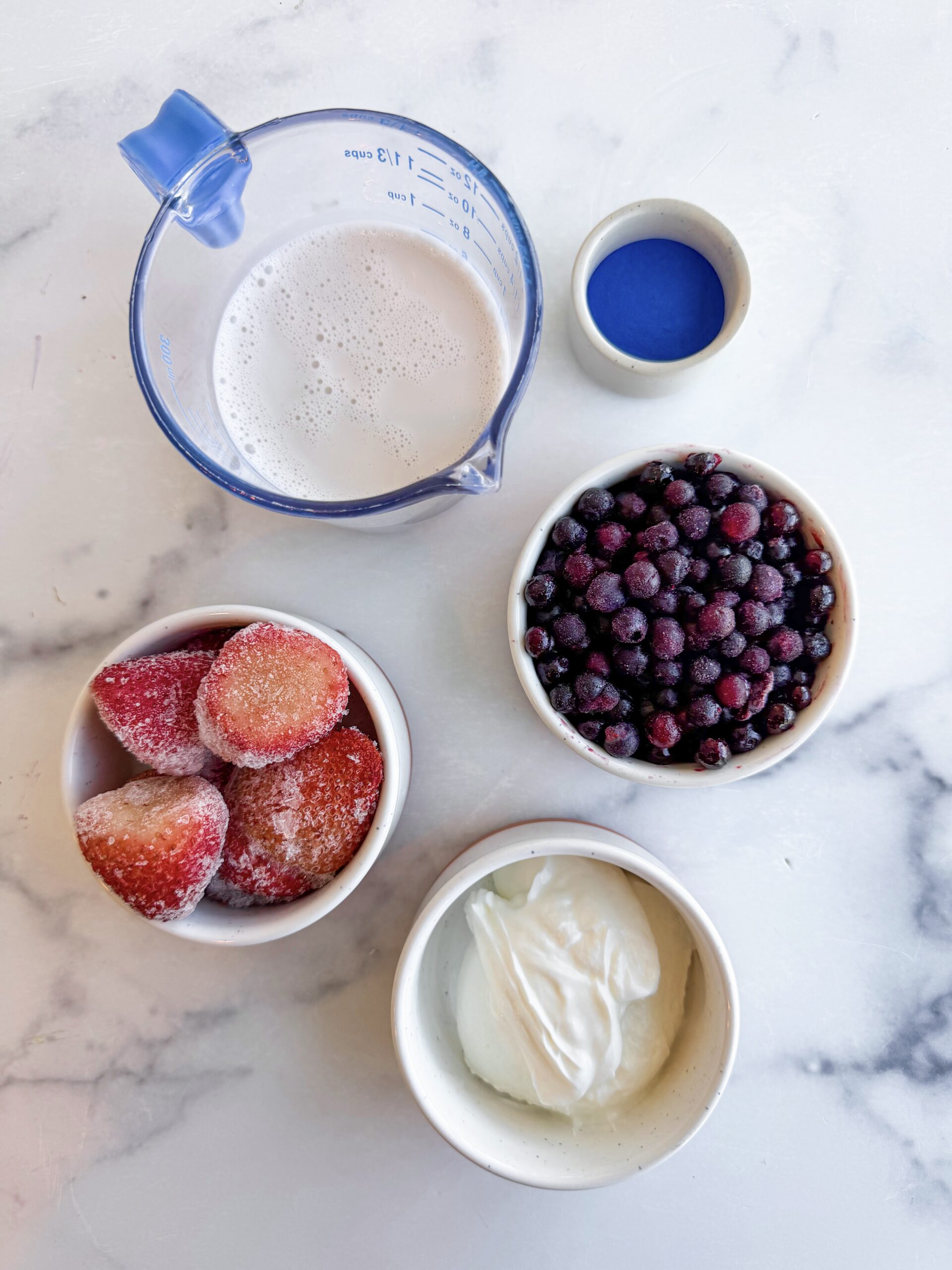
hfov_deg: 56.8
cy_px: 635
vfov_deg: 71.6
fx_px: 880
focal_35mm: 24
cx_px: 476
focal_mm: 6.76
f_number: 1.8
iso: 80
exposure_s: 1/350
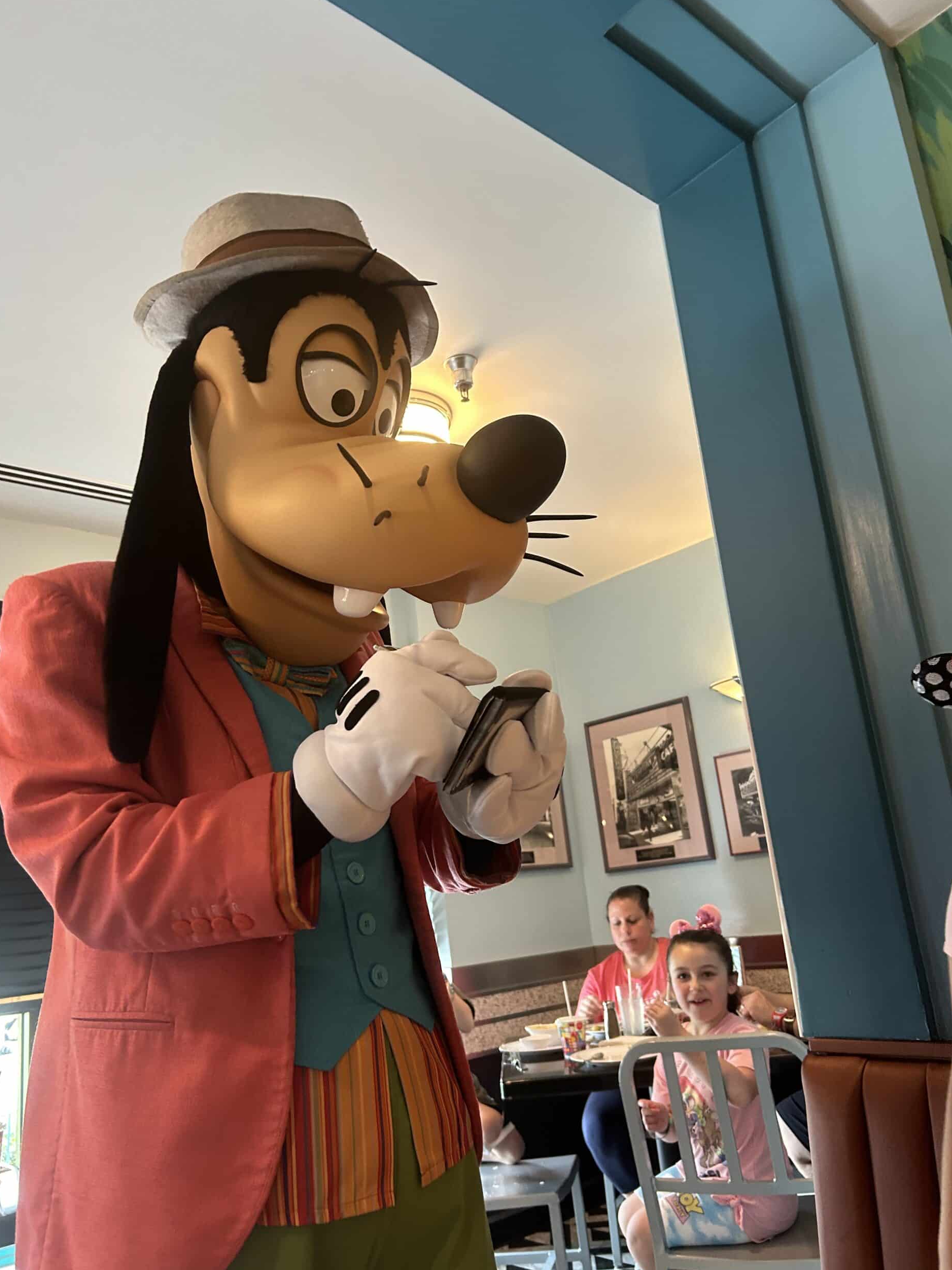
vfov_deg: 65.3
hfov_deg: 51.4
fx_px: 990
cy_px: 640
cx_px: 466
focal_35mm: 27
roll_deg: +5.1
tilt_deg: +15.1
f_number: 1.5
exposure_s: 1/60
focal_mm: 5.7
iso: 250
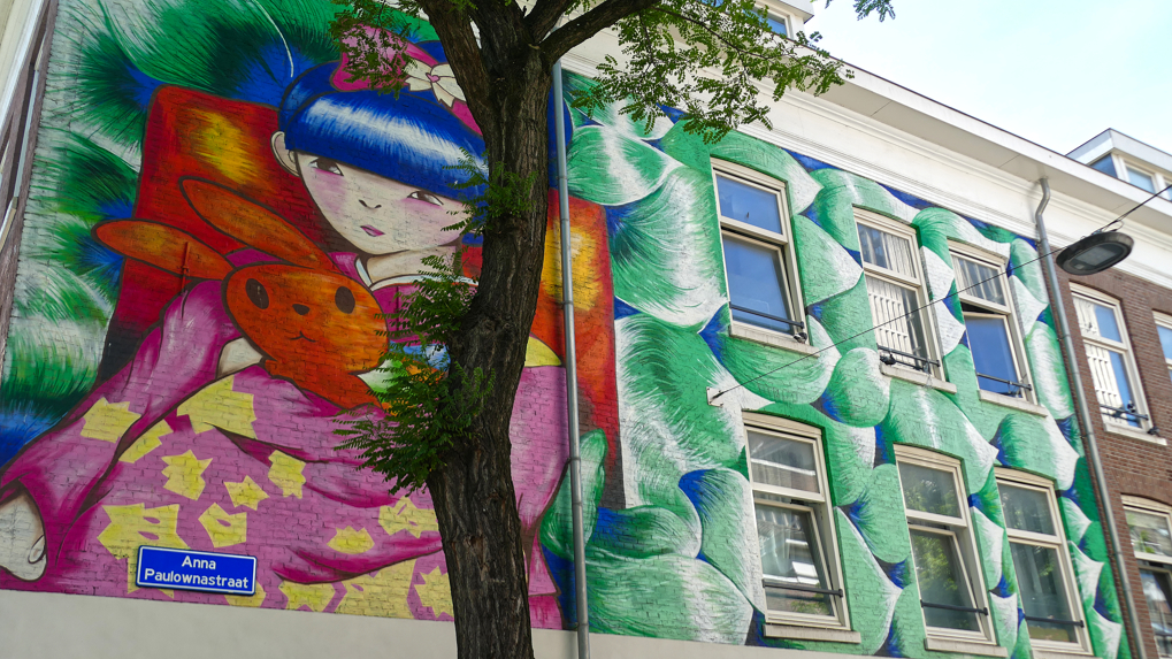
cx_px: 588
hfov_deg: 50.5
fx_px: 1243
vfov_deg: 29.7
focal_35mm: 40
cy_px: 309
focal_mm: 14
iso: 125
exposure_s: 1/400
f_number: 3.1
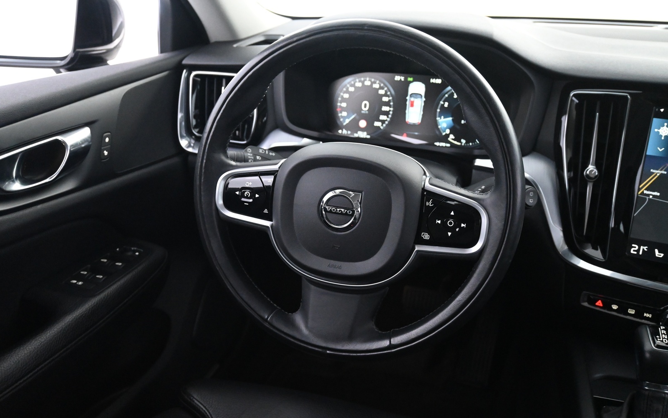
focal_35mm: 33
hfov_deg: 57.8
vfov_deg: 38.1
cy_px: 212
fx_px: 606
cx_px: 336
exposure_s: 1/40
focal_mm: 21.5
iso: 4000
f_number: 4
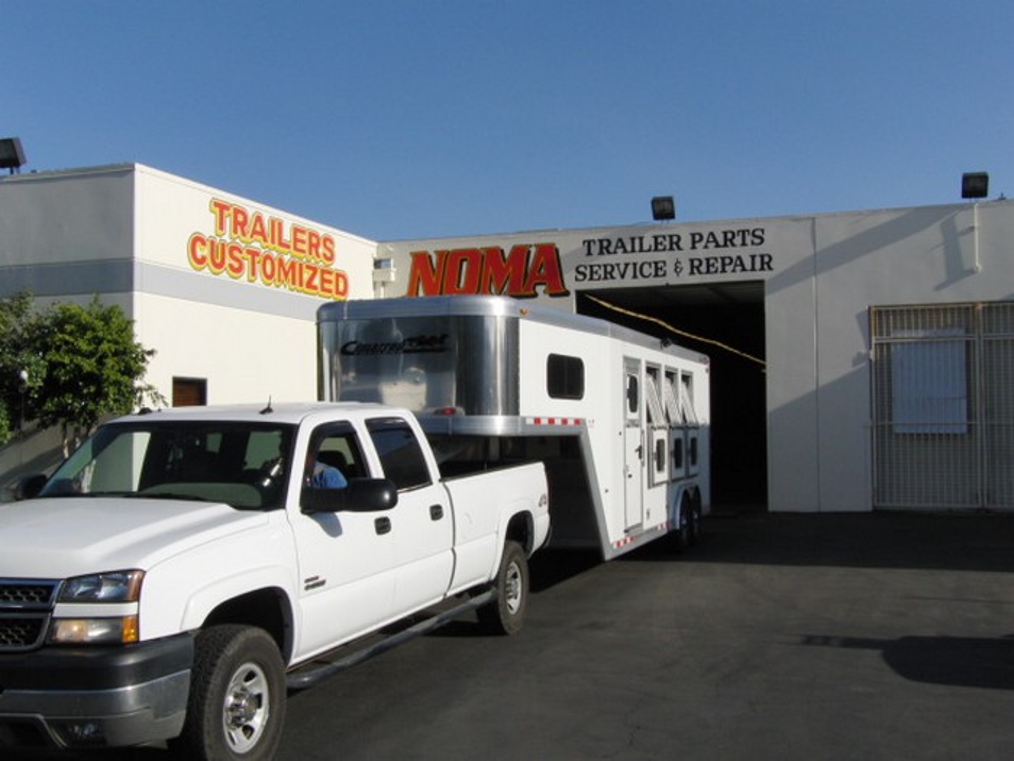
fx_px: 1201
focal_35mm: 41
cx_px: 507
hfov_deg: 45.8
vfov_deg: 35.1
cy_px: 380
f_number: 6.3
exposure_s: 1/640
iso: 100
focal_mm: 7.2
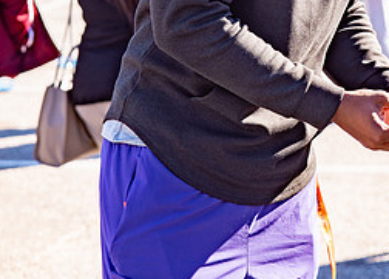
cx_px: 305
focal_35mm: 162
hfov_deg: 12.3
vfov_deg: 8.8
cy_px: -21
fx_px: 1793
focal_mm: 56
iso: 100
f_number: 2.8
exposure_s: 1/1000
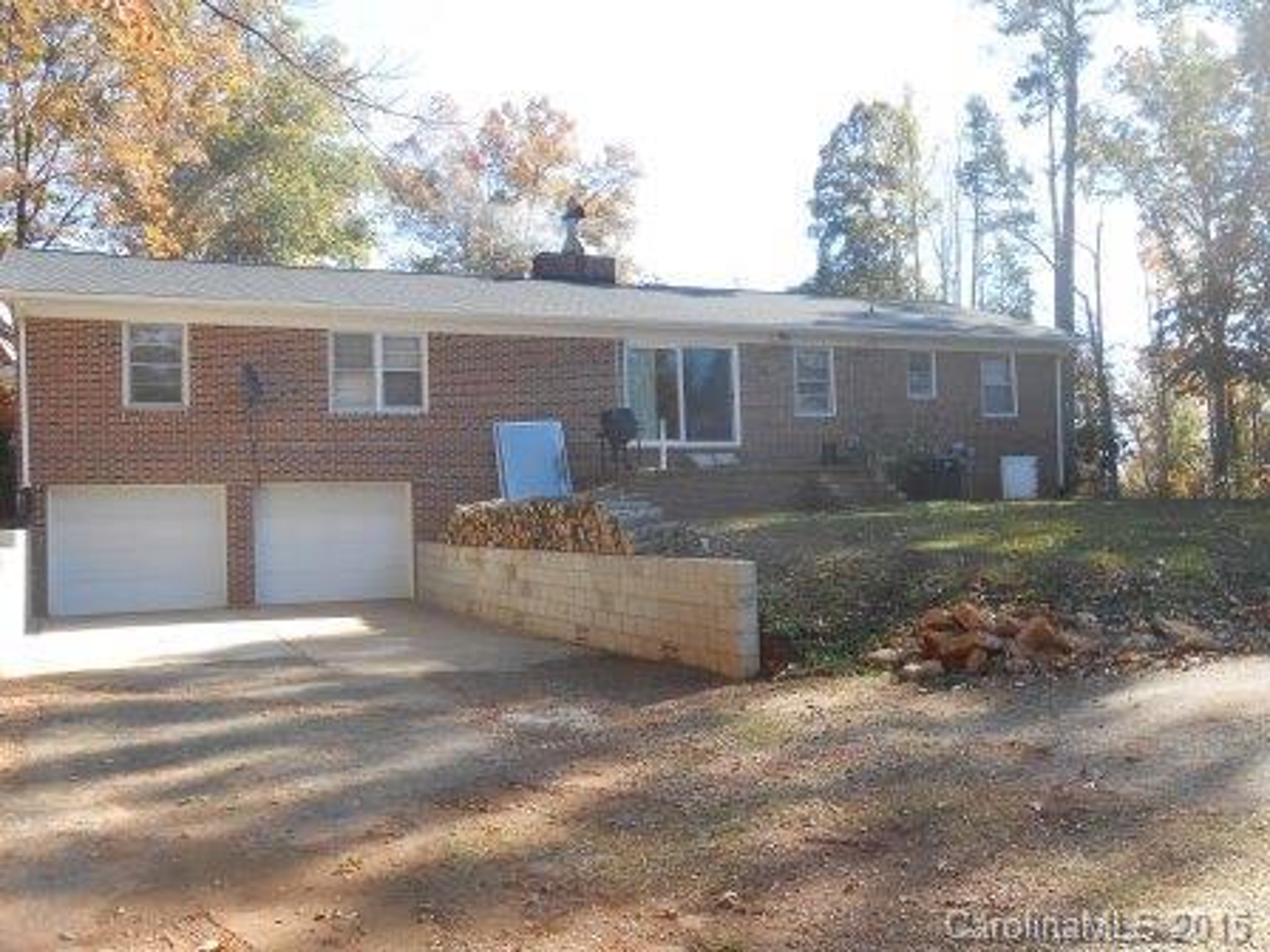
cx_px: 635
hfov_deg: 54.0
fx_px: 1247
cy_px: 476
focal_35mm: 34
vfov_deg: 41.8
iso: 80
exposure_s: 1/200
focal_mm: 6
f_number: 3.9
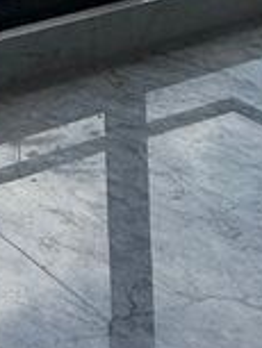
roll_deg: +1.9
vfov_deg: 13.8
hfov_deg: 11.6
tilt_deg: +2.8
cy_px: -441
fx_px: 1109
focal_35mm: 110
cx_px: -321
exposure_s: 1/1613
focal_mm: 2.22
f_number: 2.2
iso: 50
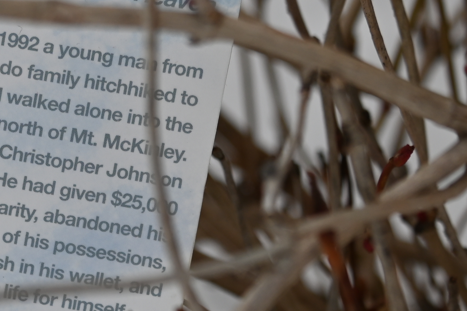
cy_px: 202
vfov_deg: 6.0
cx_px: -108
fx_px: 2956
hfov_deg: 8.9
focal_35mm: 228
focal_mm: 58
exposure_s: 1/250
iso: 160
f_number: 5.6
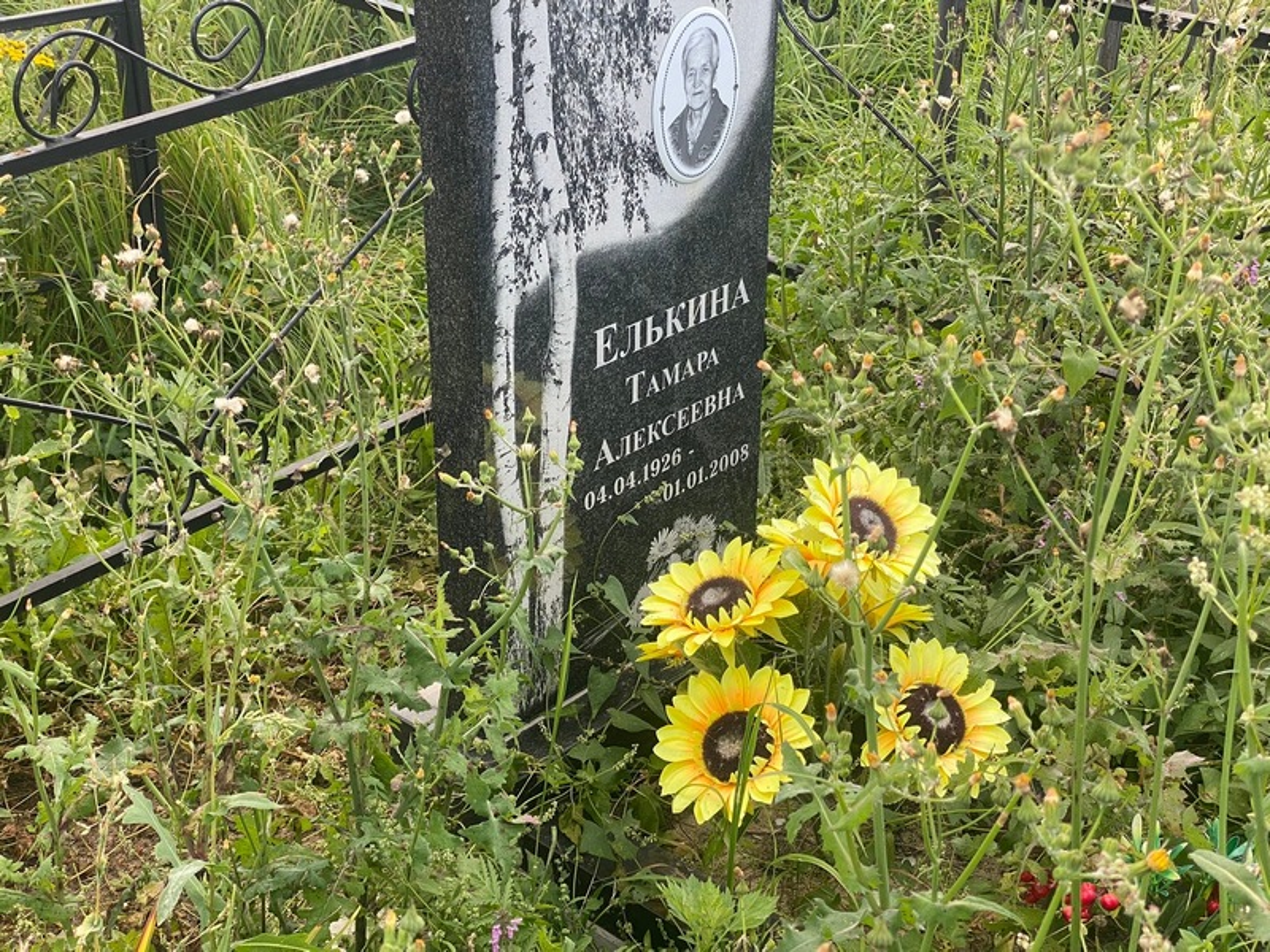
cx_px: 635
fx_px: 1908
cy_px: 476
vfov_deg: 28.0
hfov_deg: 36.8
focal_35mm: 52
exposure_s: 1/207
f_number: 2
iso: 20
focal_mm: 6
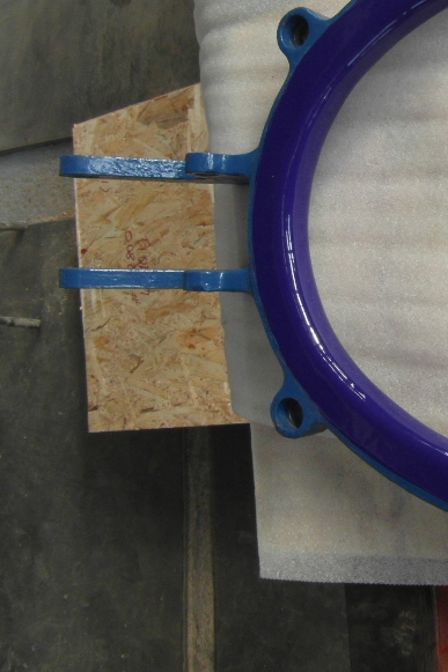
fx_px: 822
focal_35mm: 44
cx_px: 583
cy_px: 244
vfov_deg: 44.1
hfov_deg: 26.0
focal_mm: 4
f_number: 3.2
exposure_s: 1/30
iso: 100
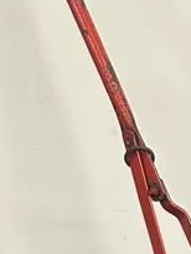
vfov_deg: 14.8
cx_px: 148
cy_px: 424
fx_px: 882
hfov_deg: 12.3
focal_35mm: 120
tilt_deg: -36.5
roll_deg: -0.5
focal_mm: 6.86
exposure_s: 1/50
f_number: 1.78
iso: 200
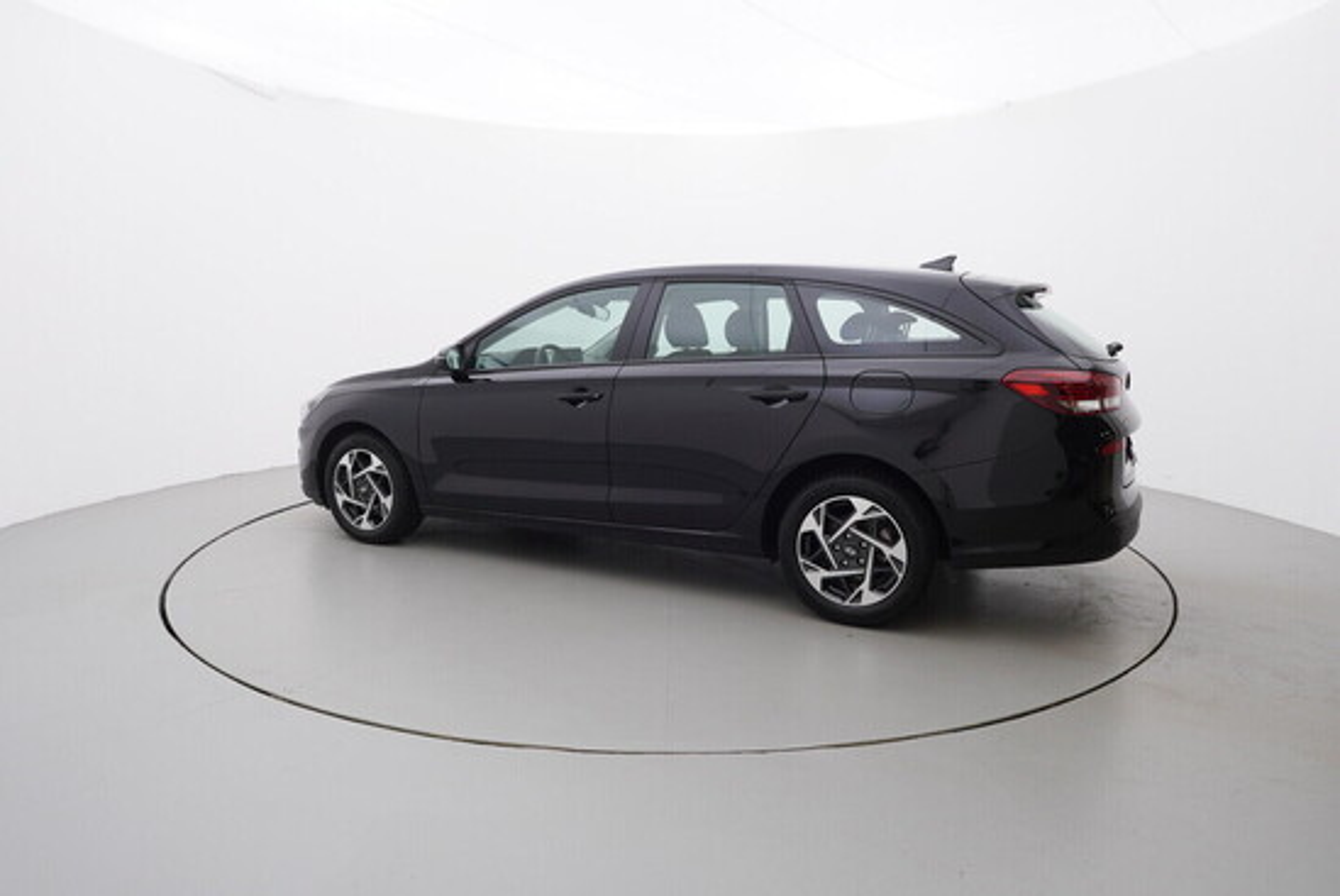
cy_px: 448
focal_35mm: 22
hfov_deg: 77.3
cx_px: 670
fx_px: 838
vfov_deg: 56.2
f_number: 5
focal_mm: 15
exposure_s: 1/80
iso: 200
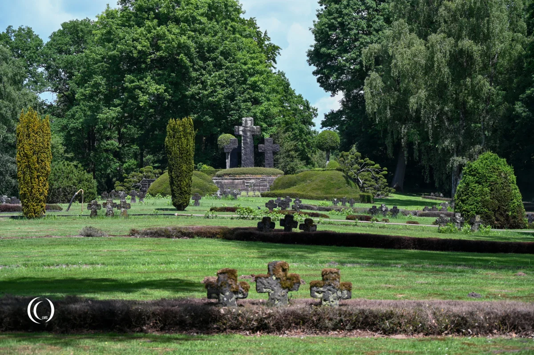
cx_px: 267
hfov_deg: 25.7
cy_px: 178
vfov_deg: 17.2
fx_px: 1171
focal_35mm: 79
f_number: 6.3
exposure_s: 1/250
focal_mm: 79
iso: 100
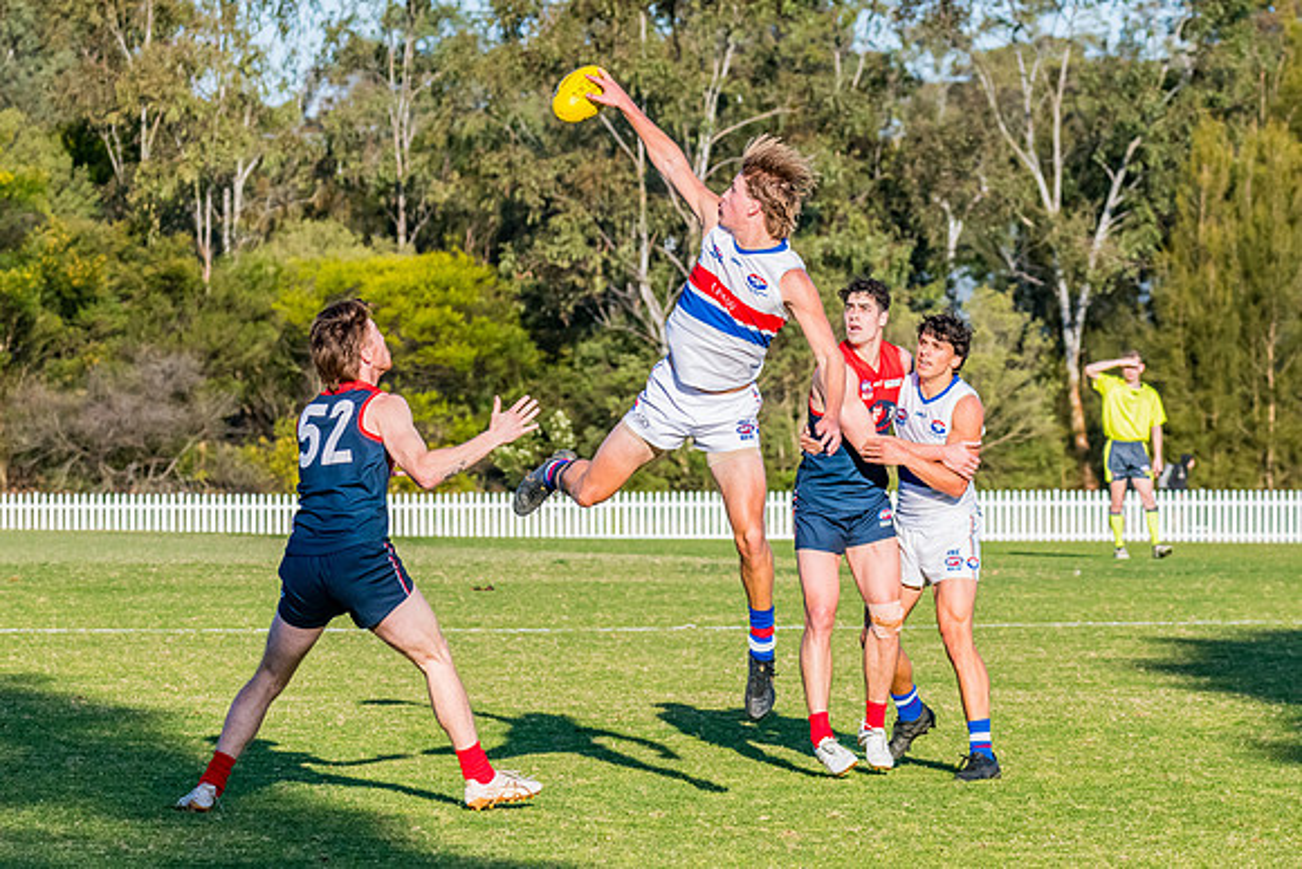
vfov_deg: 6.0
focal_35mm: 228
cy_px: 408
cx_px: 652
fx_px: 8244
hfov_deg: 9.0
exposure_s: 1/1600
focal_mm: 170
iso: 800
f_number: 9
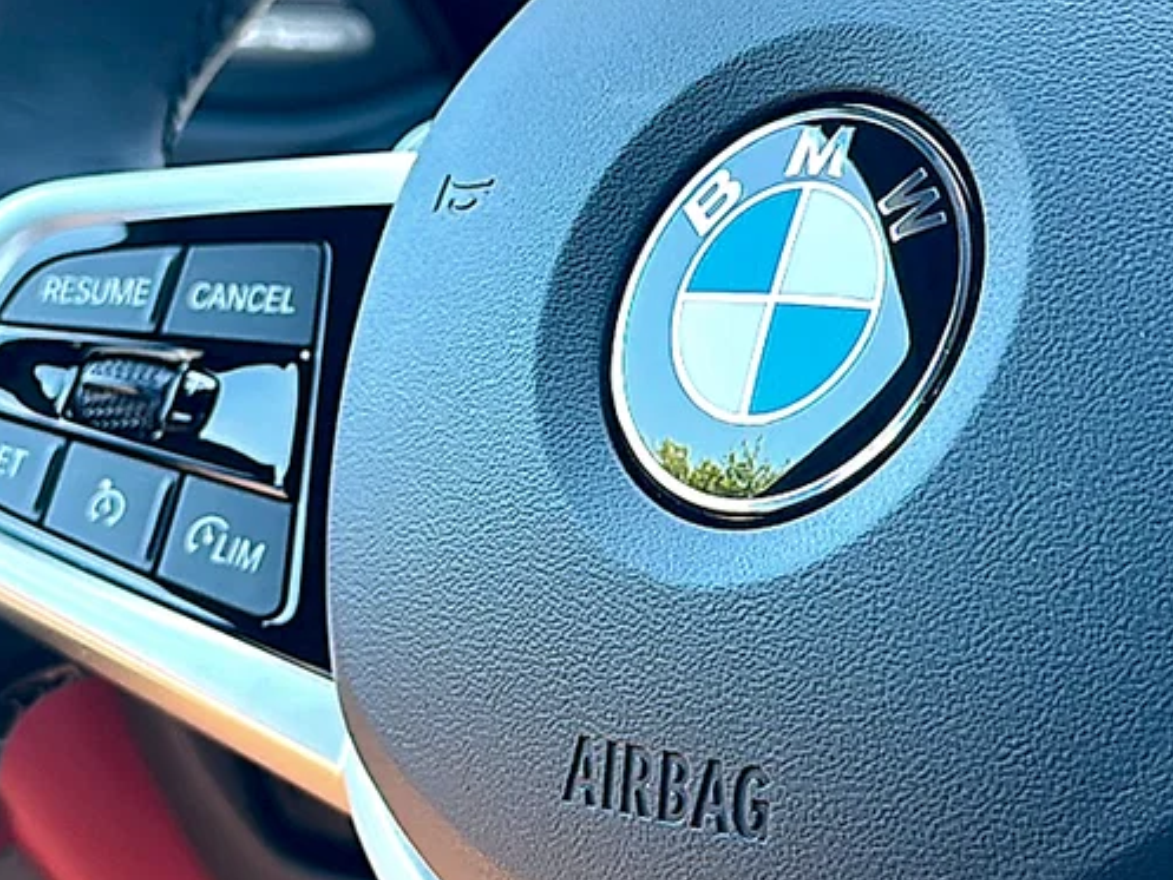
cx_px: 616
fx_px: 2339
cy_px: 296
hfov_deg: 28.2
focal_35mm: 69
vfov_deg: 21.2
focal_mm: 6.86
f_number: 1.78
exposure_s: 1/144
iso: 64
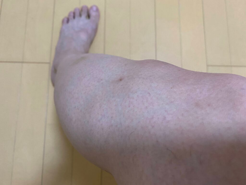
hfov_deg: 67.3
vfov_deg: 53.1
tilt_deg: -79.9
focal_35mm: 26
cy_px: 92
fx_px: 185
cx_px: 123
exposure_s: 1/50
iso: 250
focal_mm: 4.25
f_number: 1.8
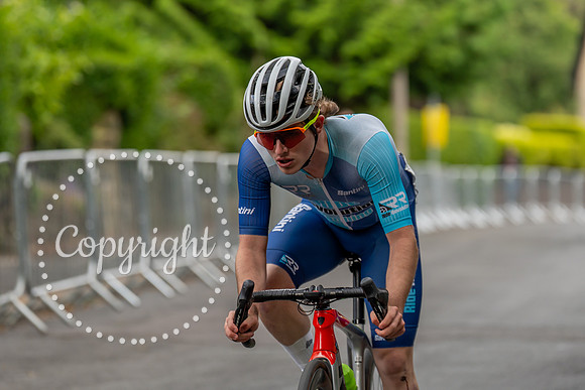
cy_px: 131
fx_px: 2915
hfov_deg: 11.5
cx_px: 284
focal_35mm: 179
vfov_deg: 7.7
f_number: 2.8
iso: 400
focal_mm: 135
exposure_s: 1/800
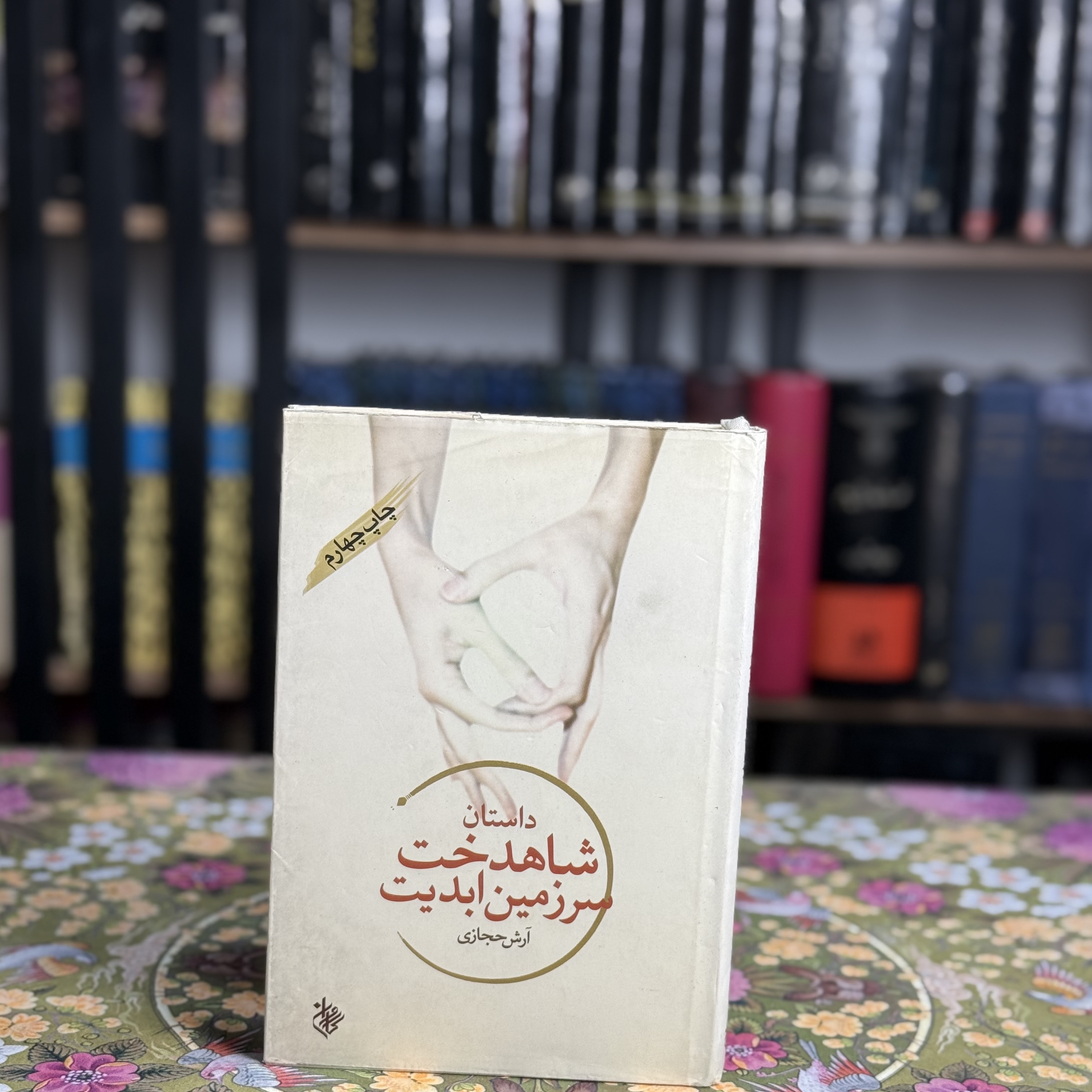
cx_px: 547
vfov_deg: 30.0
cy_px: 635
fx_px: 2034
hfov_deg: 30.0
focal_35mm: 57
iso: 50
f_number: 1.78
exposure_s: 1/100
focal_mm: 6.76
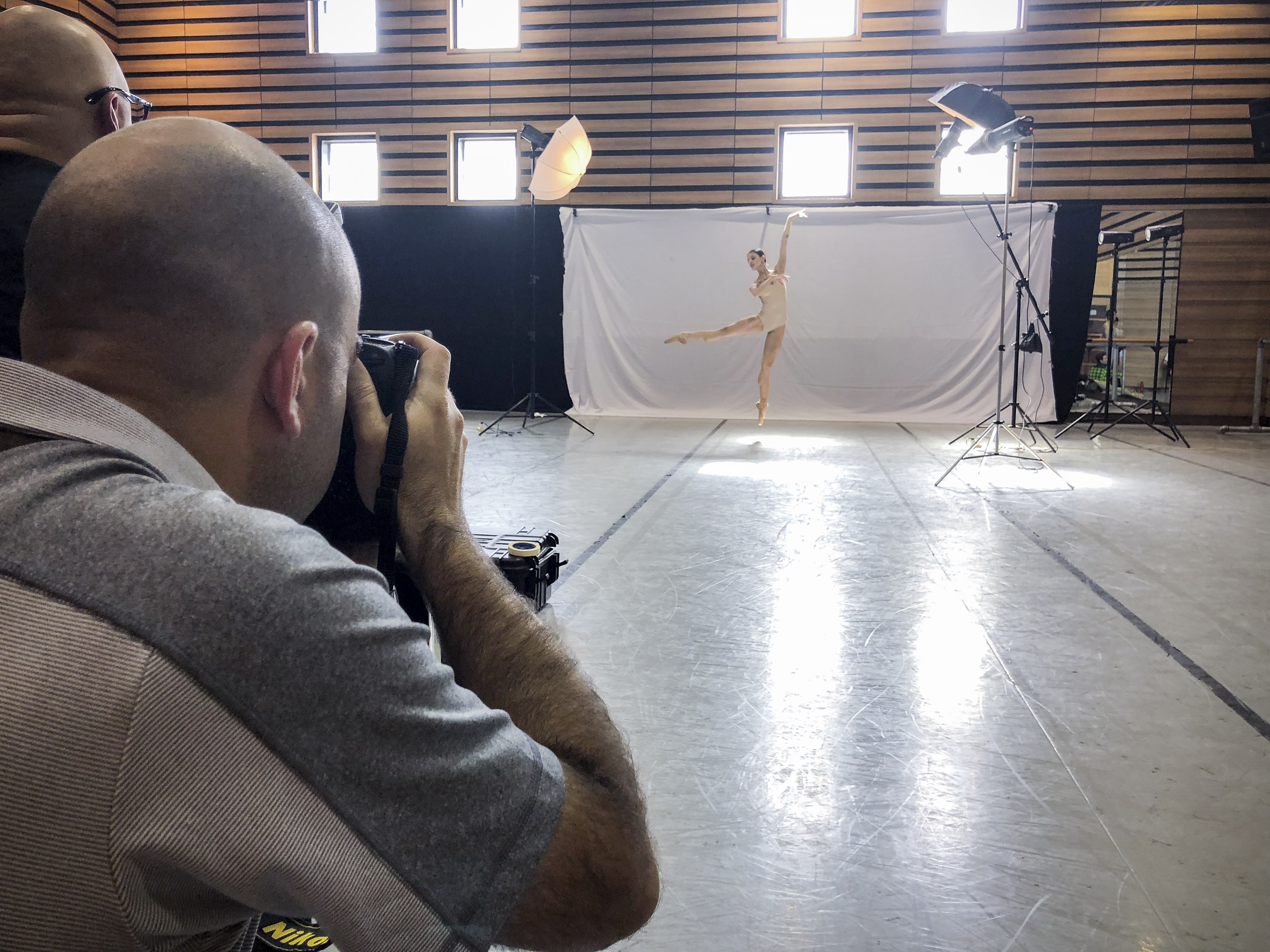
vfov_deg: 49.7
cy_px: 476
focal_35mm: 28
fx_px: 1027
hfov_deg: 63.4
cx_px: 635
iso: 25
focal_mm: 4
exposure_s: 1/35
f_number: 1.8
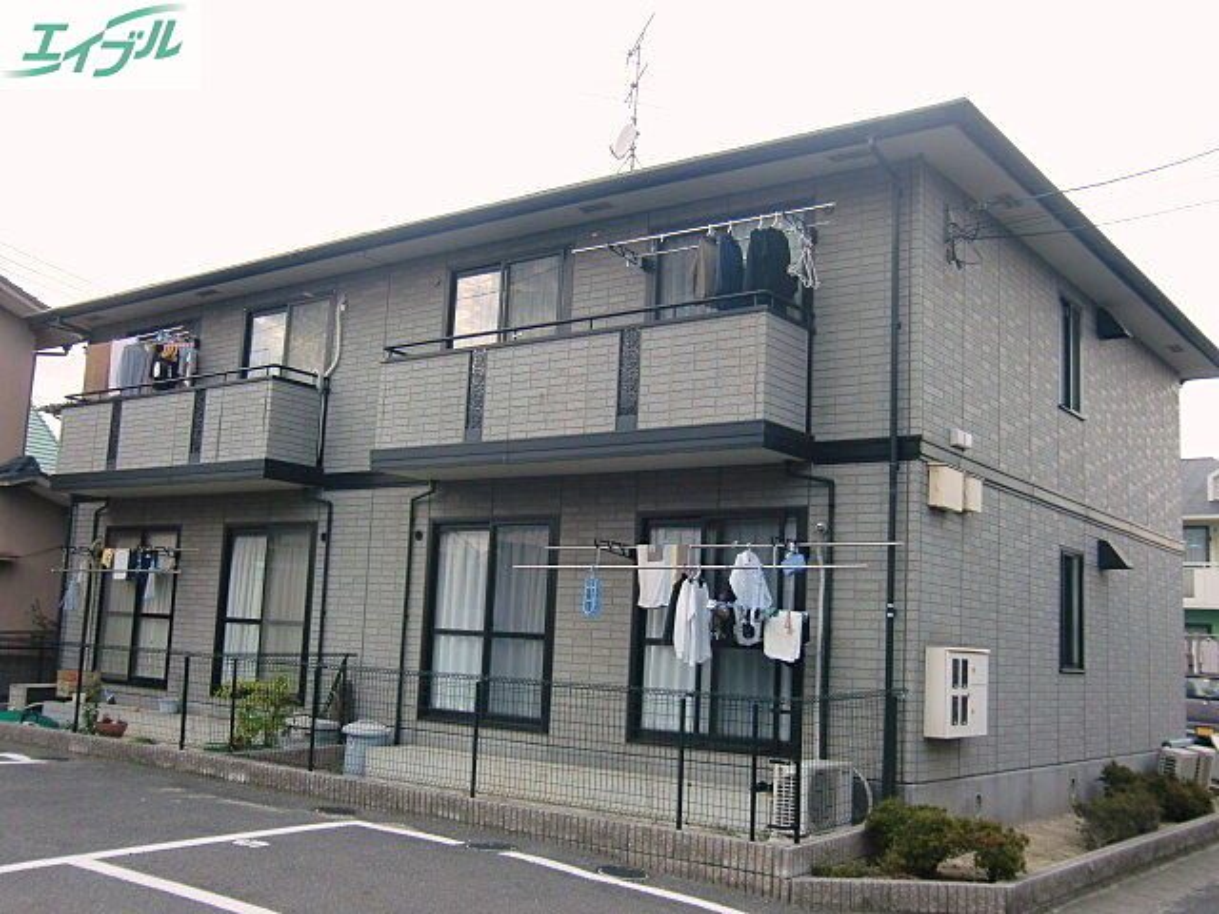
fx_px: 1197
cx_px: 610
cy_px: 457
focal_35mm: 34
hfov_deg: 54.0
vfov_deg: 41.8
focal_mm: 6.1
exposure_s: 1/80
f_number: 3.6
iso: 64
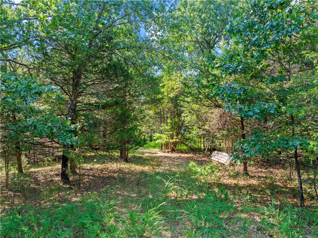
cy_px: 119
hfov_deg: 71.6
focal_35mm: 24
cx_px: 159
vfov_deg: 56.7
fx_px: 220
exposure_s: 1/240
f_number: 2.8
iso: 200
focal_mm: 12.29
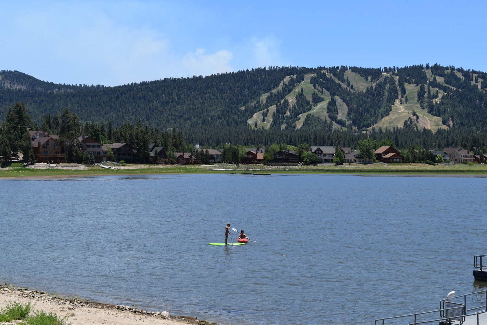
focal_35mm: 72
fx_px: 974
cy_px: 162
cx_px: 244
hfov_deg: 28.1
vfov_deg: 18.9
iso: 200
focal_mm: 48
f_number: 10
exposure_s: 1/400
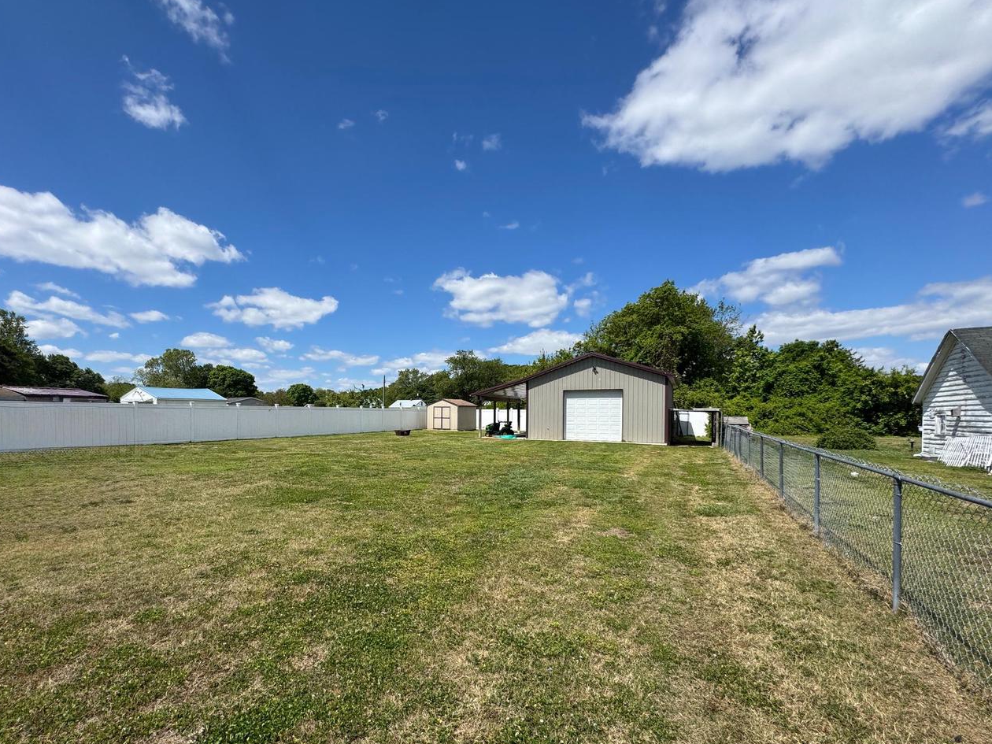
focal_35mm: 16
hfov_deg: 94.2
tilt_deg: -0.1
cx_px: 445
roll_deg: +0.2
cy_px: 422
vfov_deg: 77.7
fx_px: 459
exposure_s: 1/2415
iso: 50
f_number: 2.2
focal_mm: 2.22
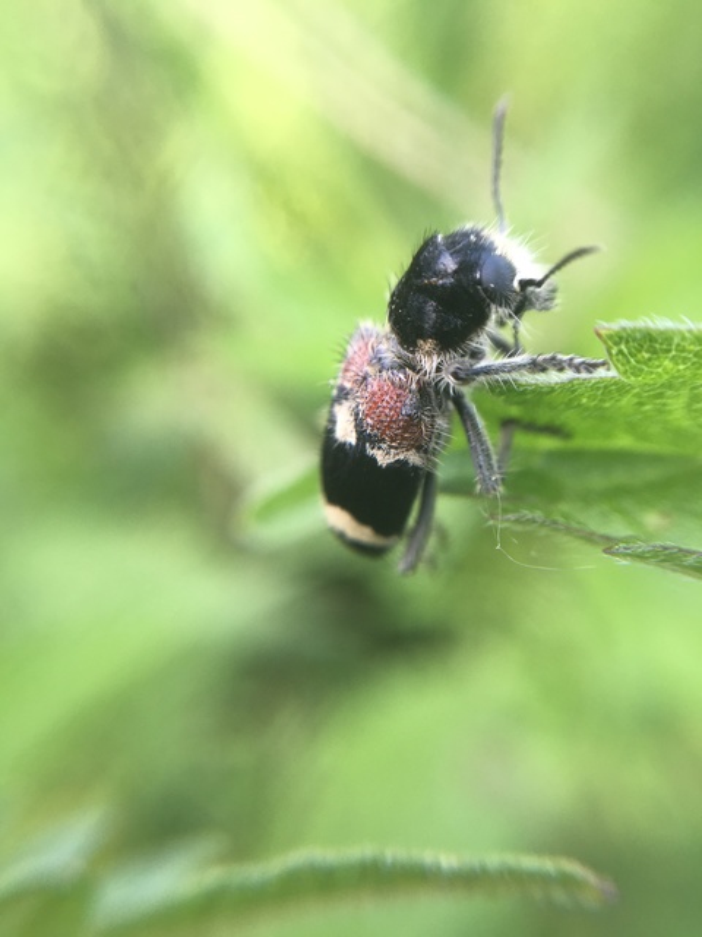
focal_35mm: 29
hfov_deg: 48.2
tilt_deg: -31.2
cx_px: 351
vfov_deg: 61.7
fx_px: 784
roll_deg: +21.7
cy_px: 468
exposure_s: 1/100
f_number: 2.2
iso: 40
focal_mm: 4.15
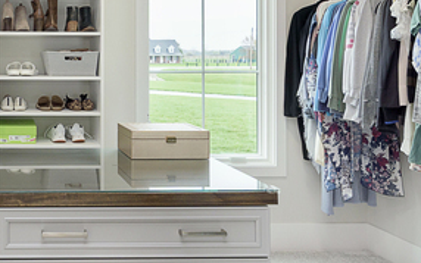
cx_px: 1
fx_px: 459
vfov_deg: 31.0
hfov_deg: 42.6
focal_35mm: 40
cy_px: 44
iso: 320
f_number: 5.6
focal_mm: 15
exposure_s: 1/125
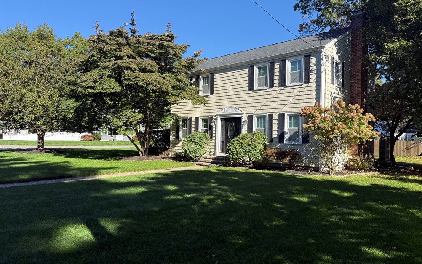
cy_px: 132
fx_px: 299
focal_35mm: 26
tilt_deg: +2.3
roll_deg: -0.9
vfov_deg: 47.6
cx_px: 215
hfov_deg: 70.4
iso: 80
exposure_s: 1/2370
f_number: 1.78
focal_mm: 6.76
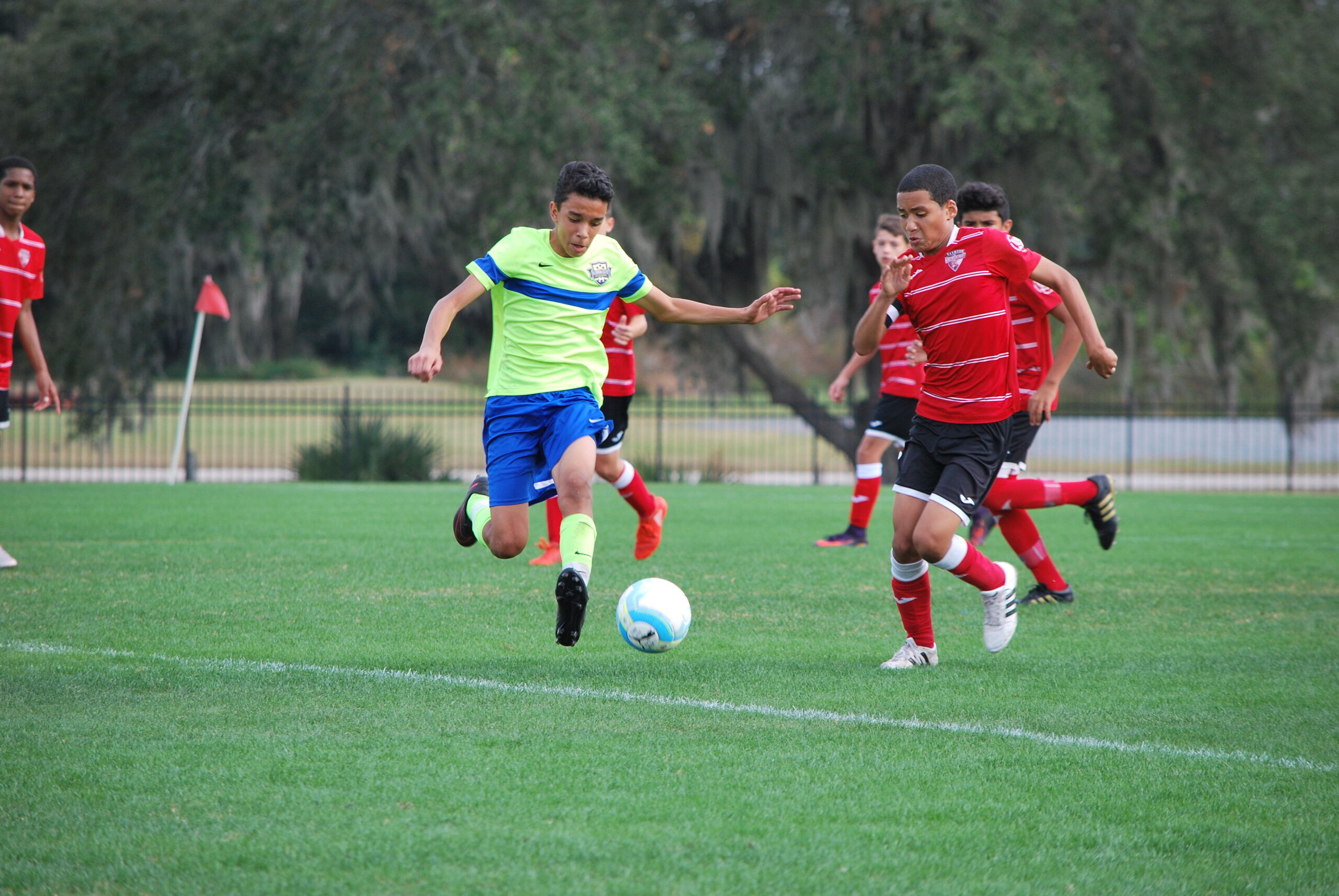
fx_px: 11172
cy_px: 448
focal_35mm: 300
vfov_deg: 4.6
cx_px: 670
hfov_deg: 6.9
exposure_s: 1/500
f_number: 5.3
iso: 250
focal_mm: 200
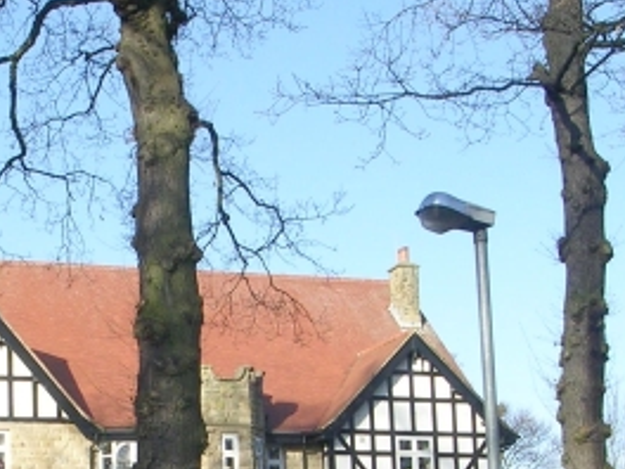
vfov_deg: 15.7
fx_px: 1661
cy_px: 507
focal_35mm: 92
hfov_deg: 21.1
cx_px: 149
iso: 50
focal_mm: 5.8
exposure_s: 1/129
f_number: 5.6
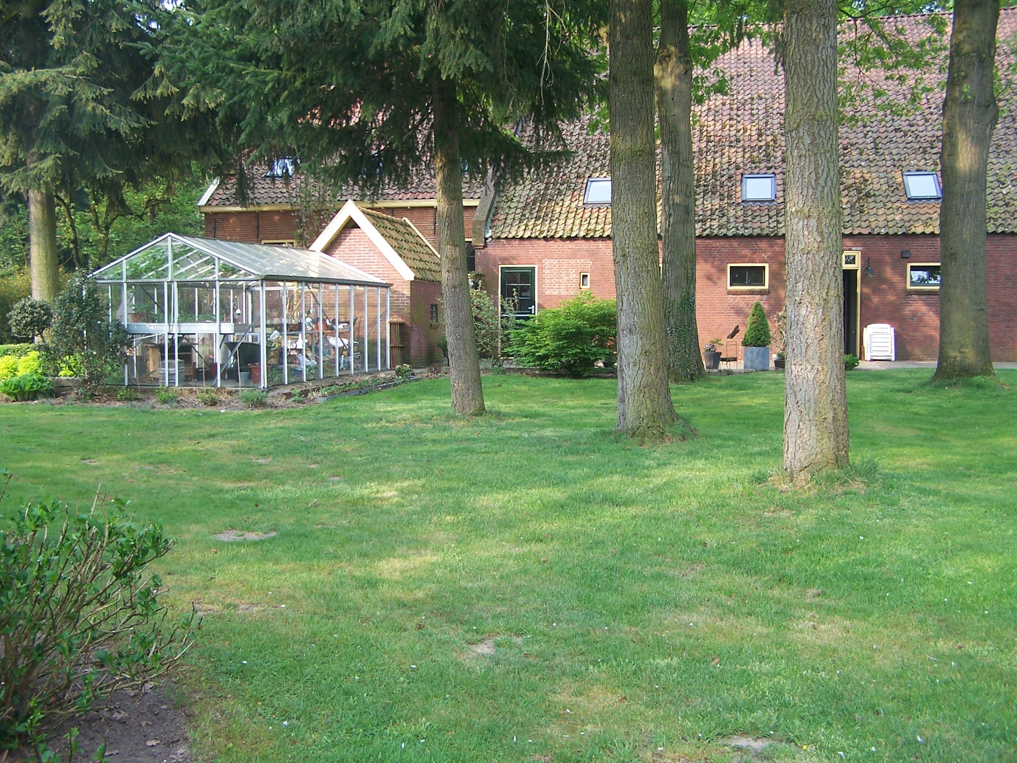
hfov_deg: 49.0
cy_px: 382
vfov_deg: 37.7
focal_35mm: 38
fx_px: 1116
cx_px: 508
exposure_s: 1/125
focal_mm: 6.3
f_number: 2.8
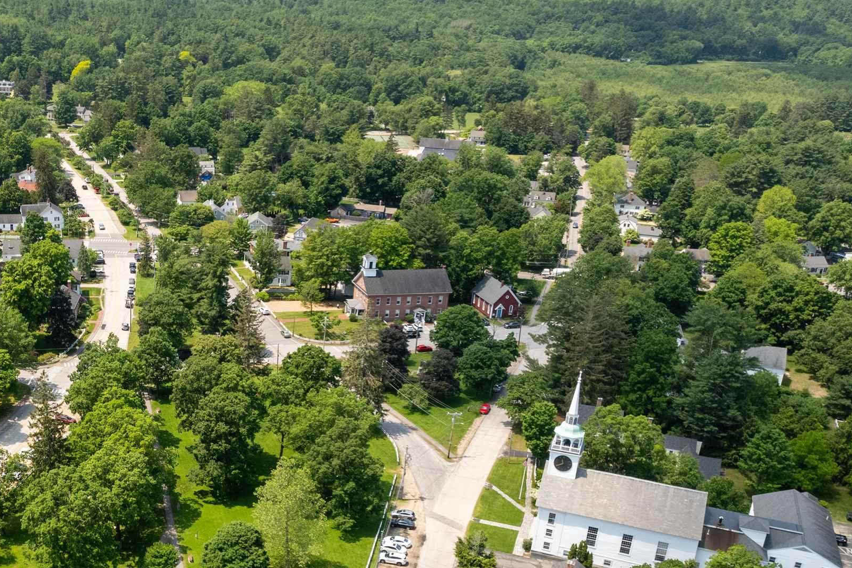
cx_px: 137
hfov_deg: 43.6
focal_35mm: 42
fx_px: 994
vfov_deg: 31.4
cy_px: 415
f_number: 2.8
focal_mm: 8.38
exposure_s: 1/640
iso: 120
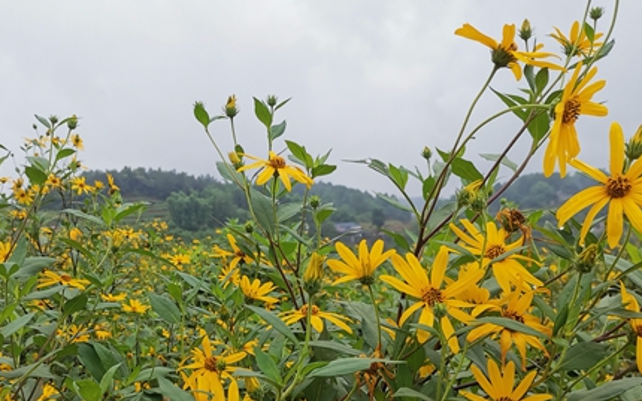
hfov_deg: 48.0
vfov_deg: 30.8
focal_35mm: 41
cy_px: 297
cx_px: 261
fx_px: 718
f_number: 1.8
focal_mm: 4.75
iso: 50
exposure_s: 1/312
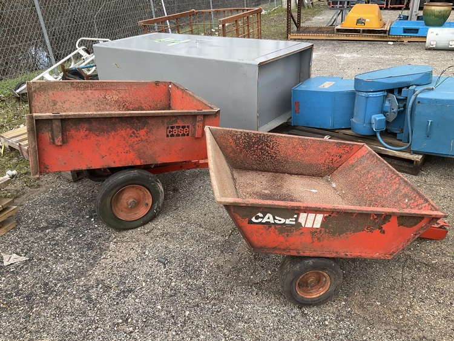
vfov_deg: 48.3
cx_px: 227
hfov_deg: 61.6
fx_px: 380
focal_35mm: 29
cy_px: 170
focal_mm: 3
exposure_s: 1/500
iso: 25
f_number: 1.8
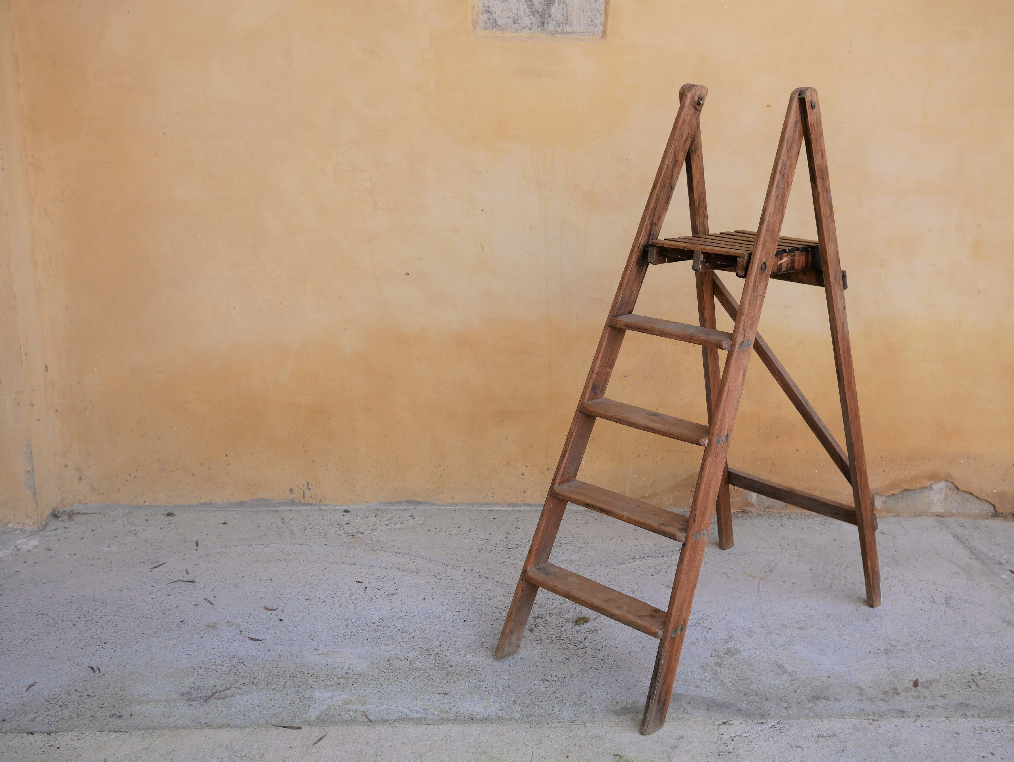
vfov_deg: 36.0
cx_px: 507
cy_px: 381
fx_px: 1172
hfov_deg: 46.8
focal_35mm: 40
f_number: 3.2
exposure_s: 1/320
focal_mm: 20
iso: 200
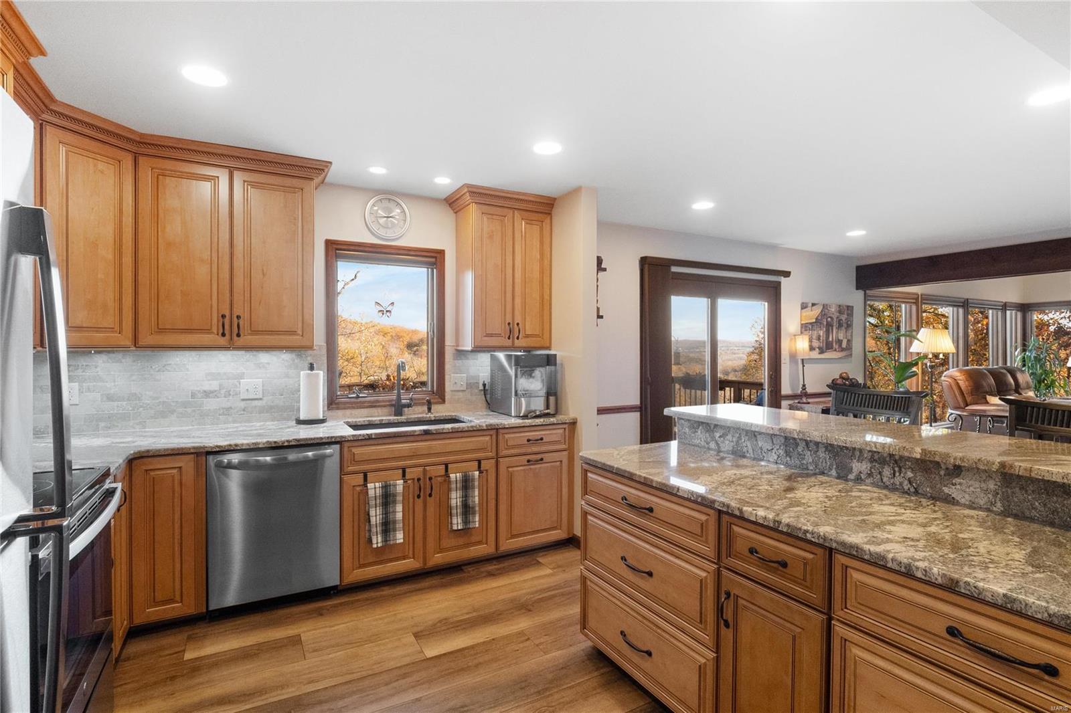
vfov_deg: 73.7
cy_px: 356
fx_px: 476
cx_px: 536
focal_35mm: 16
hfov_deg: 96.7
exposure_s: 1/15
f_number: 8
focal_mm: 8
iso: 400
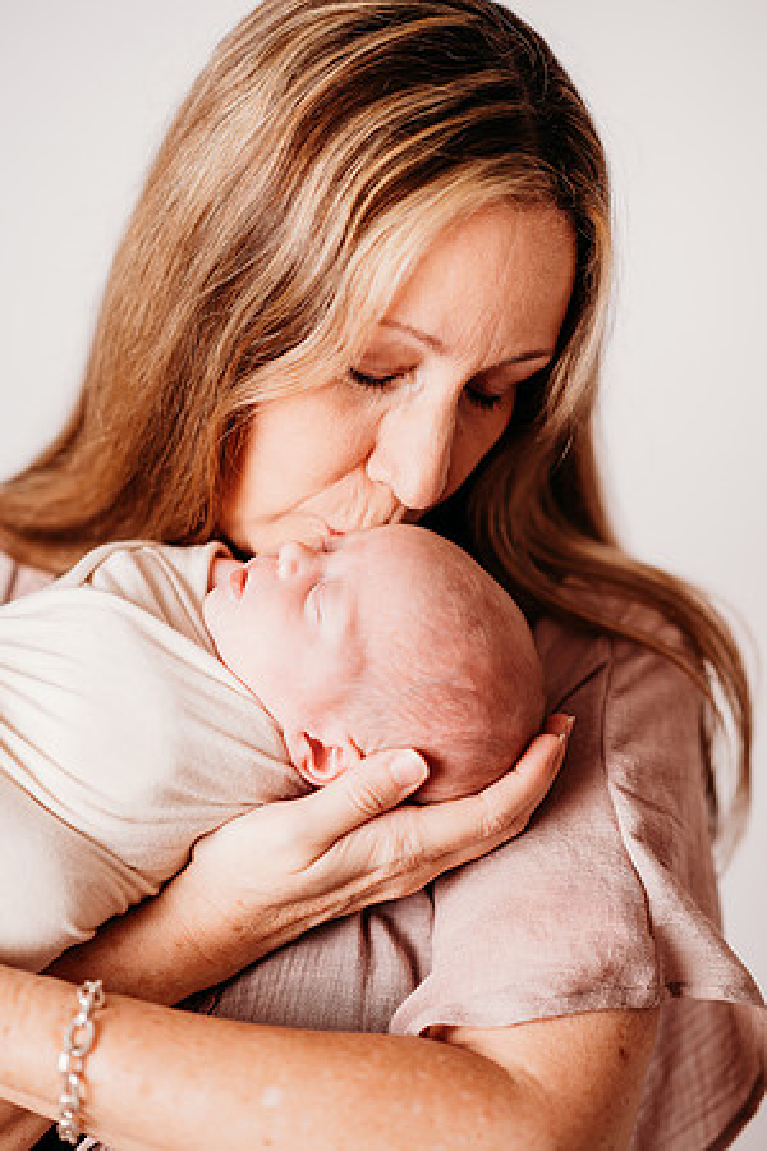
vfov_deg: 23.9
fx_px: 2716
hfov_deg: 16.1
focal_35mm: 85
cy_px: 576
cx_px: 384
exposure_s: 1/160
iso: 50
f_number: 2
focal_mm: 85
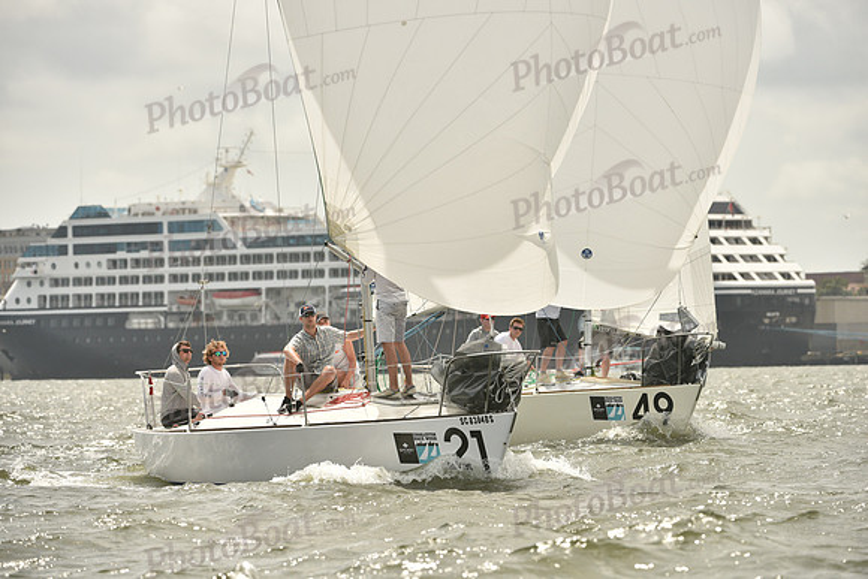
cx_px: 434
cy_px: 290
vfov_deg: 5.5
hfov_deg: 8.2
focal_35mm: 250
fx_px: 6029
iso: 320
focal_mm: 250
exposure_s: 1/1250
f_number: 7.1
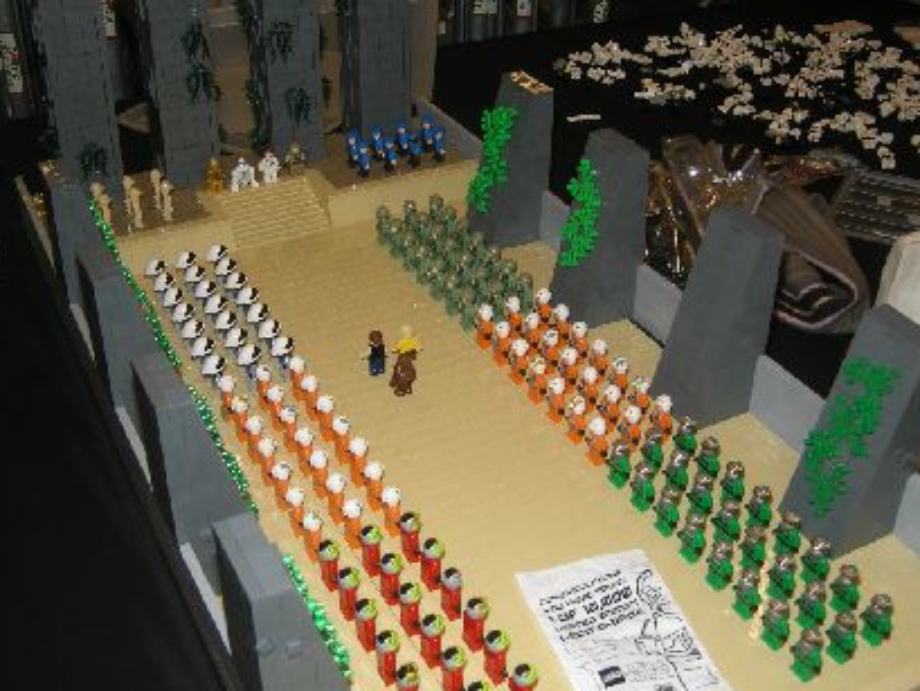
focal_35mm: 44
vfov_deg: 32.8
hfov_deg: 42.9
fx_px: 1170
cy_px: 294
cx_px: 463
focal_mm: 7.5
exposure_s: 1/30
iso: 64
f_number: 2.7
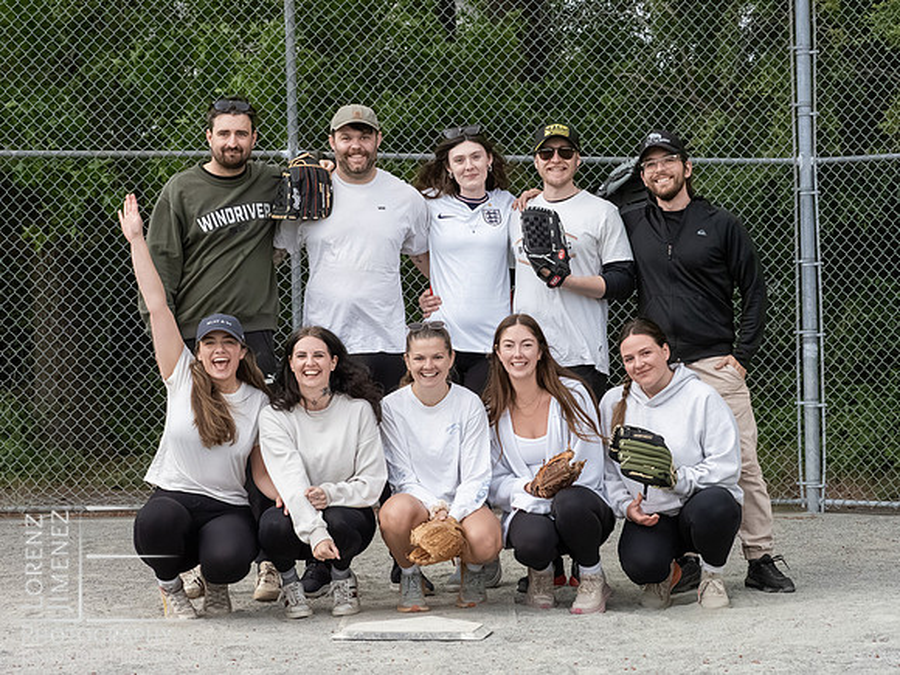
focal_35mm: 85
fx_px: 2216
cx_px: 421
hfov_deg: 23.0
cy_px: 360
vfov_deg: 17.3
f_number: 5.6
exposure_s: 1/1600
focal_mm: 40
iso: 4000
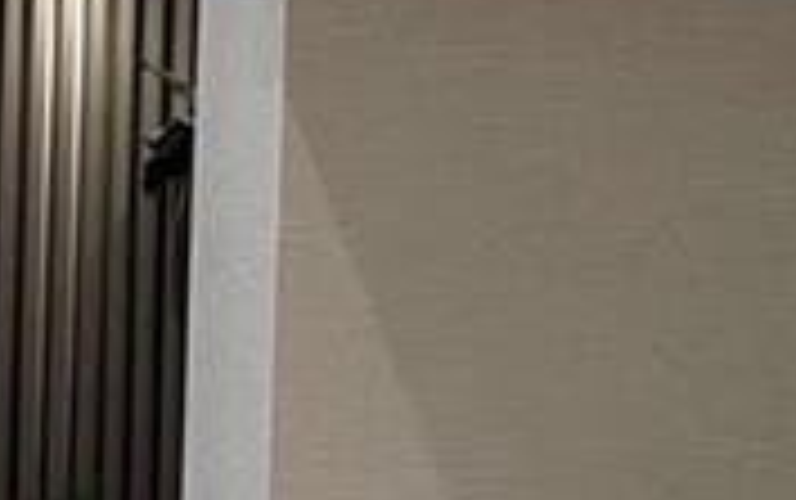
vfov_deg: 7.6
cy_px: 617
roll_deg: -1.7
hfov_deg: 11.5
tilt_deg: -5.2
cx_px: -490
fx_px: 3735
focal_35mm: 172
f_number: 1.78
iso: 125
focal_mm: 6.86
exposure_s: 1/120
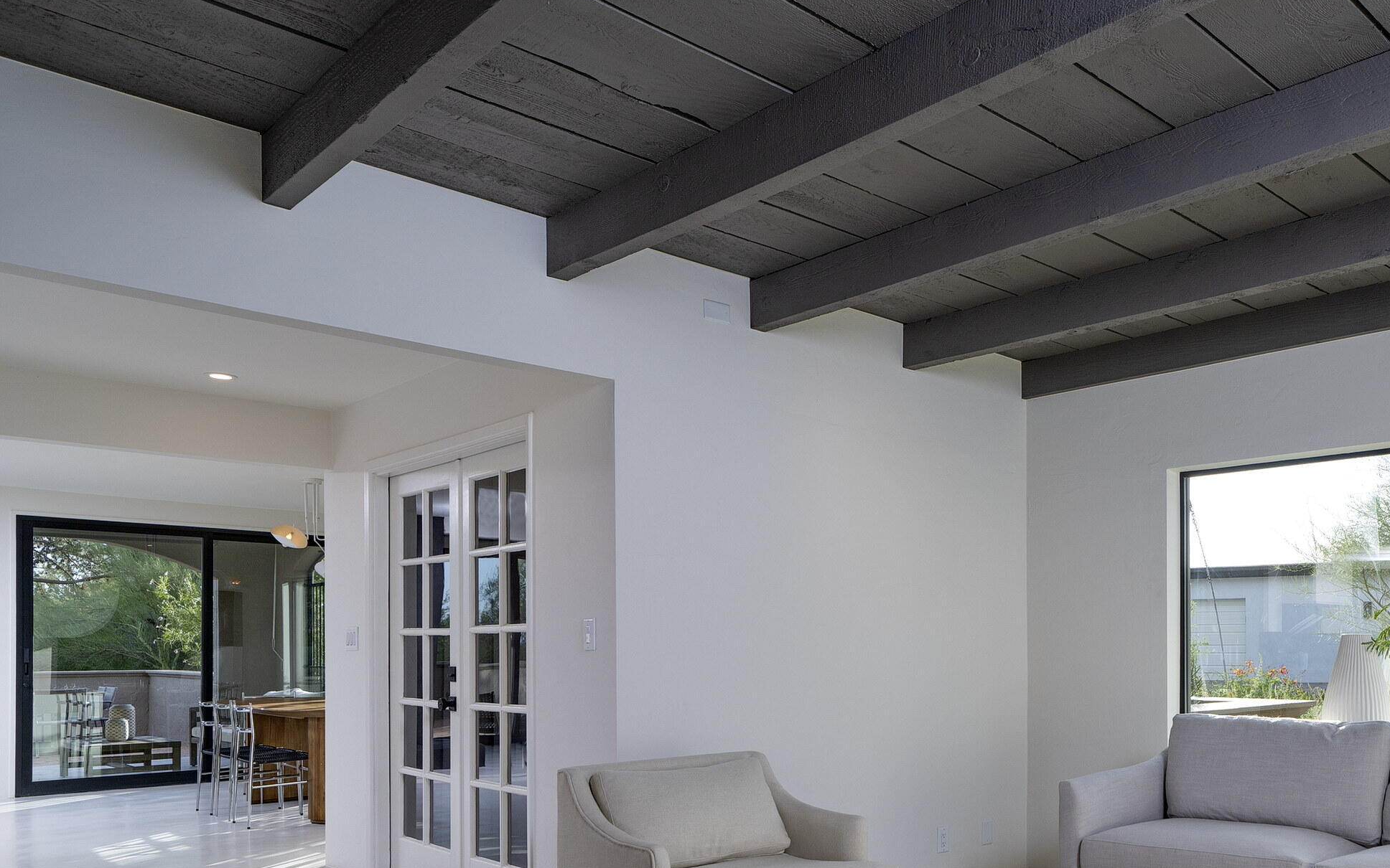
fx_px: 1061
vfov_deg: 43.1
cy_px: 650
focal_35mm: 28
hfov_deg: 63.8
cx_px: 981
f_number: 7.1
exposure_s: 1/160
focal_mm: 19
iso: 200
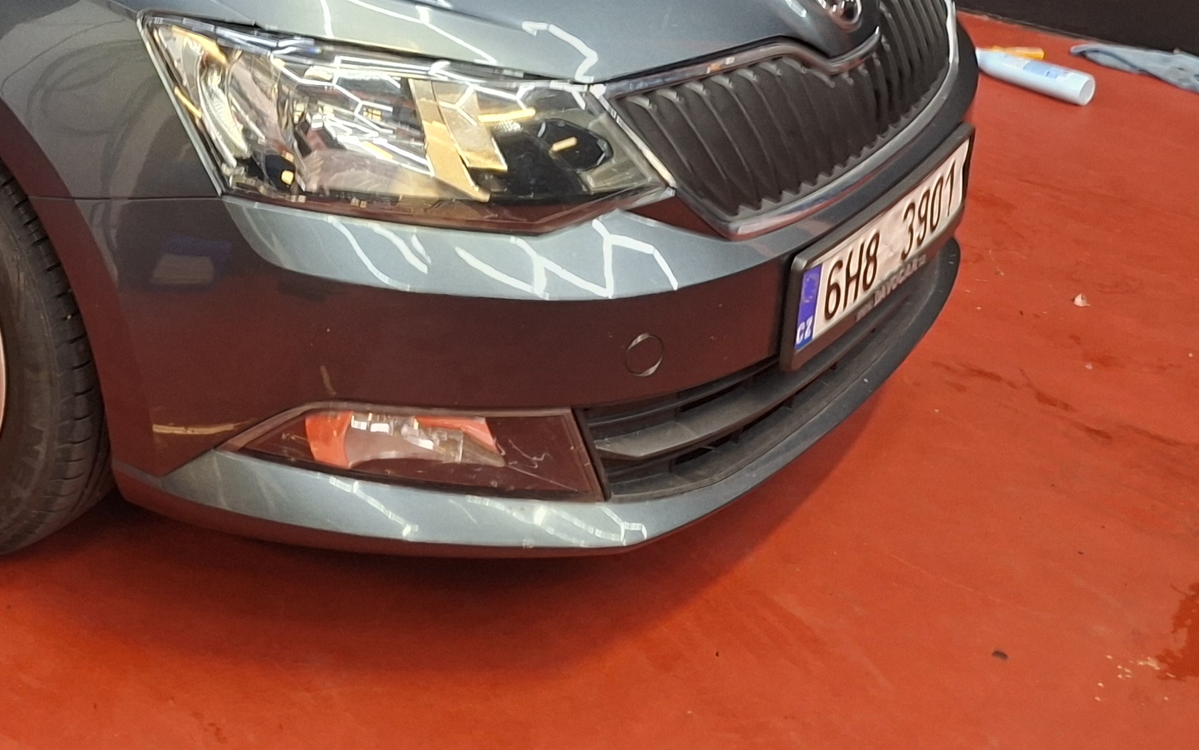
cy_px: -310
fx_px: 1895
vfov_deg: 19.9
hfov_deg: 31.0
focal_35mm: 58
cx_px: -143
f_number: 1.8
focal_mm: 5.54
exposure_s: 1/50
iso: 200
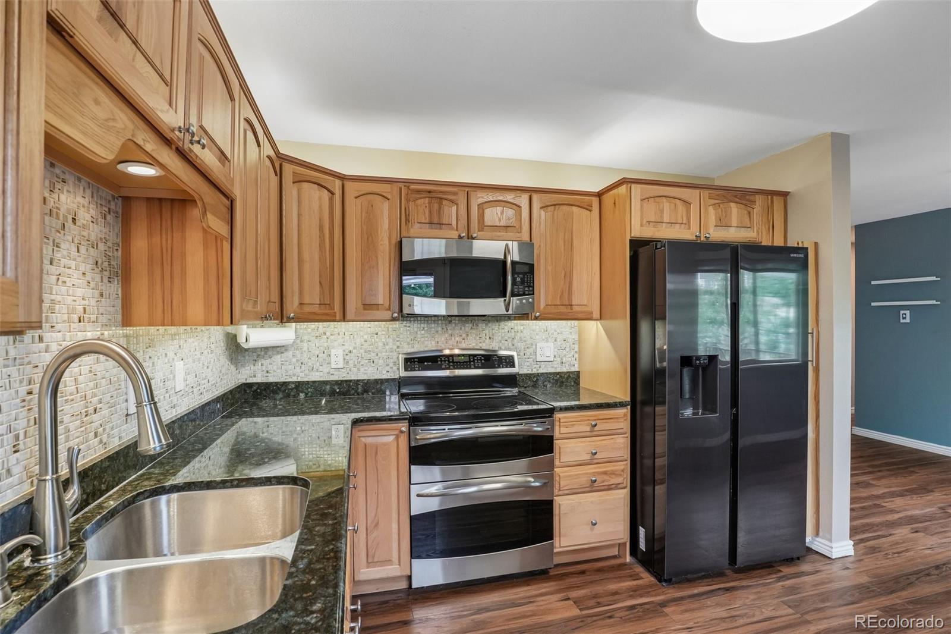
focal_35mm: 16
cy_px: 317
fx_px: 436
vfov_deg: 72.0
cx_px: 476
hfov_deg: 95.0
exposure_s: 1/20
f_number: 8
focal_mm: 11
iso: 500
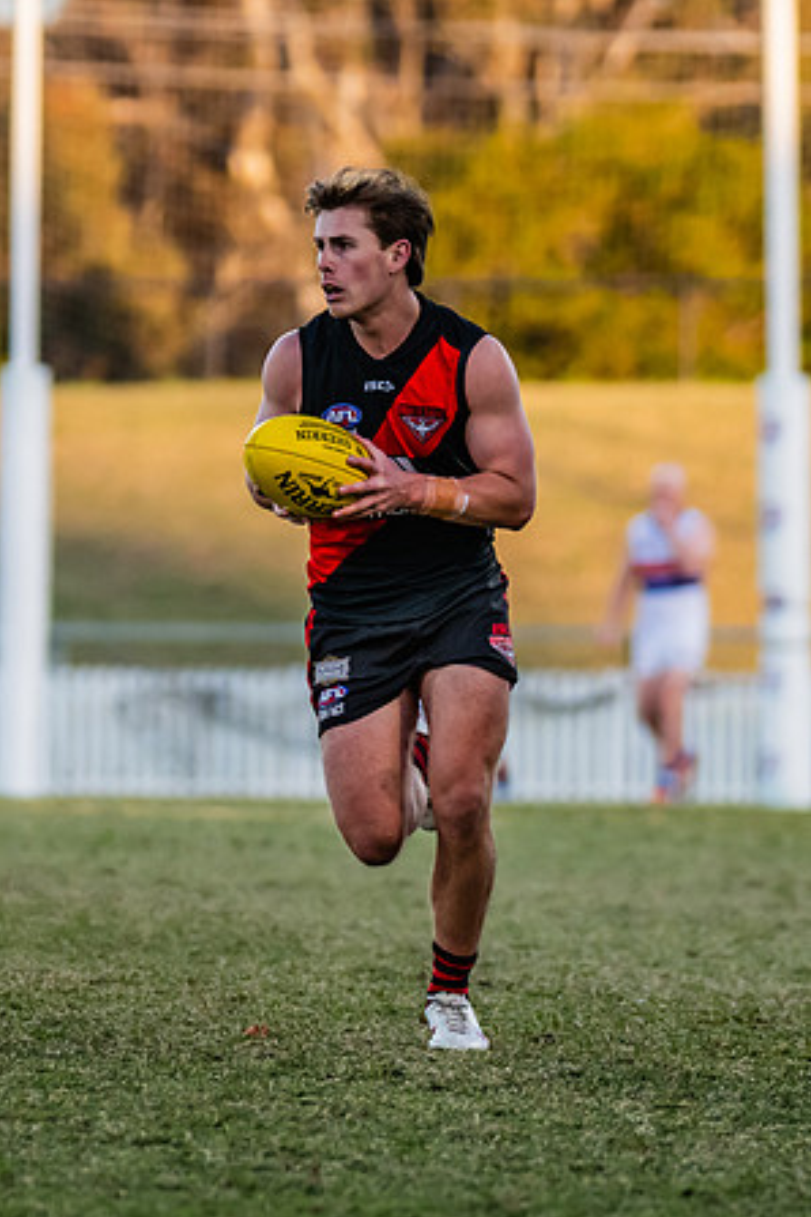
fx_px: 18618
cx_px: 545
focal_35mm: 551
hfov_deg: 2.5
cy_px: 537
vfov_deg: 3.7
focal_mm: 240
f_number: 4
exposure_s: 1/1600
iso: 1000
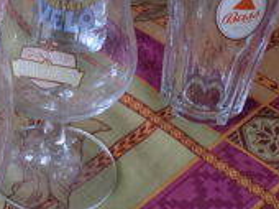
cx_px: -48
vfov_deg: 14.8
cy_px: 44
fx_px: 797
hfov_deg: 18.9
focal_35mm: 99
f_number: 3.1
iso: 200
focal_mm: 6.3
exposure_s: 1/60
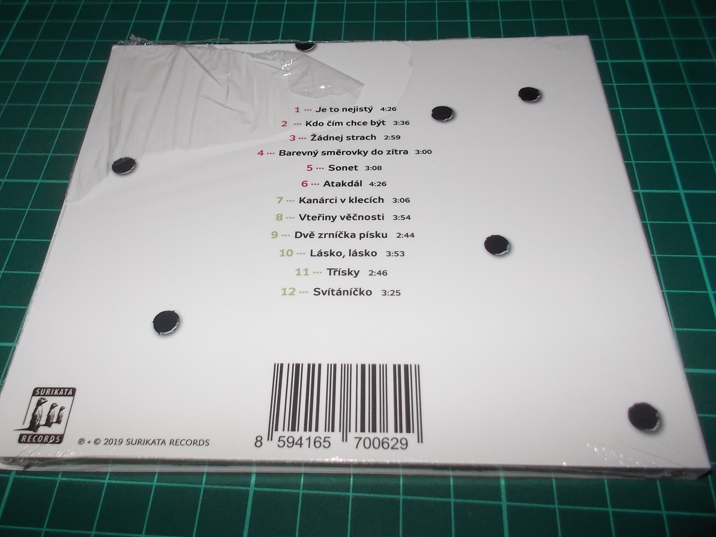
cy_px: 252
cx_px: 334
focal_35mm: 31
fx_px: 641
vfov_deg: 45.4
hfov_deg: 58.3
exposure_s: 1/30
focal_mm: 4.1
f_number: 3.3
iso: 200
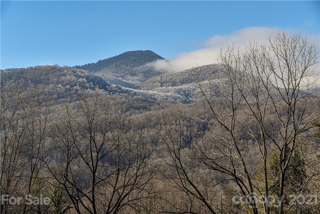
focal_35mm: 78
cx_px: 160
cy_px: 107
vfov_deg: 17.5
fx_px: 693
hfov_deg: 26.0
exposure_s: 1/200
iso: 400
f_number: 7.1
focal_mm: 78
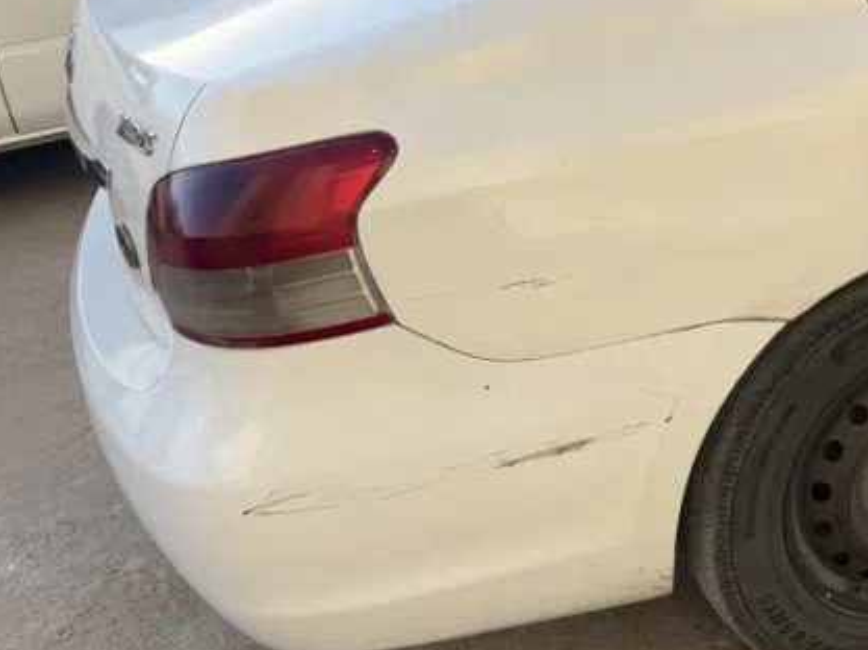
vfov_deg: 24.4
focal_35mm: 59
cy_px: 133
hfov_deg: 28.3
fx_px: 1478
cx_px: 1055
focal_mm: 6.76
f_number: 1.78
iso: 100
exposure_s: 1/1337
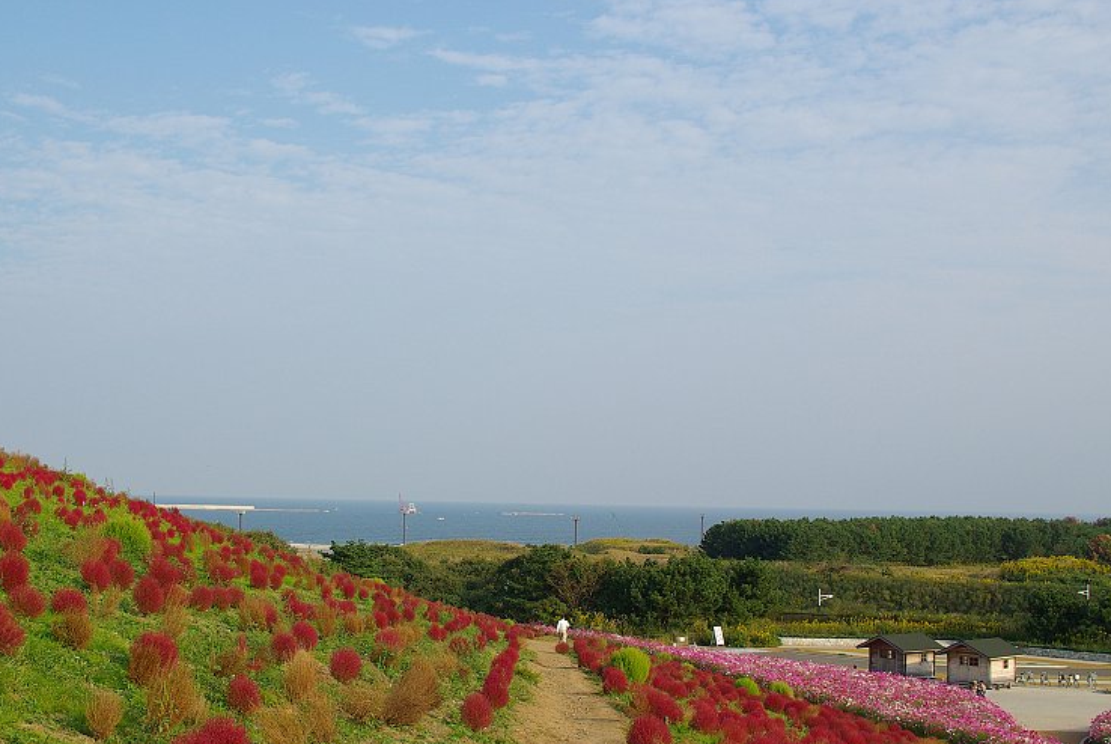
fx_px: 1350
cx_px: 495
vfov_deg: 30.7
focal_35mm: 44
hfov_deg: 44.7
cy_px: 439
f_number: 7.1
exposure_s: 1/200
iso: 100
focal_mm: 21
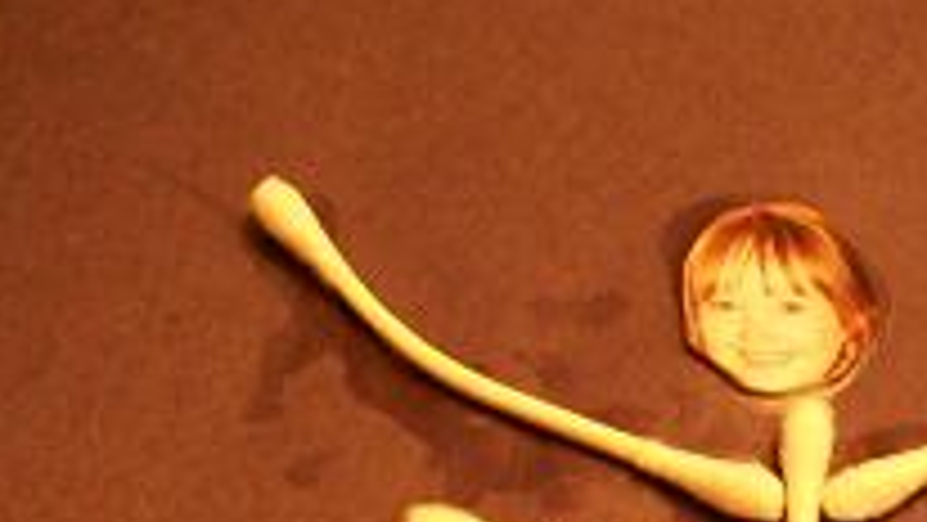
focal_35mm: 87
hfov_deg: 23.8
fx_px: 2139
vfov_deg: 12.5
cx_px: 826
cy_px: 988
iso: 160
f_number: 2.8
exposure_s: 1/8
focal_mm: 5.7
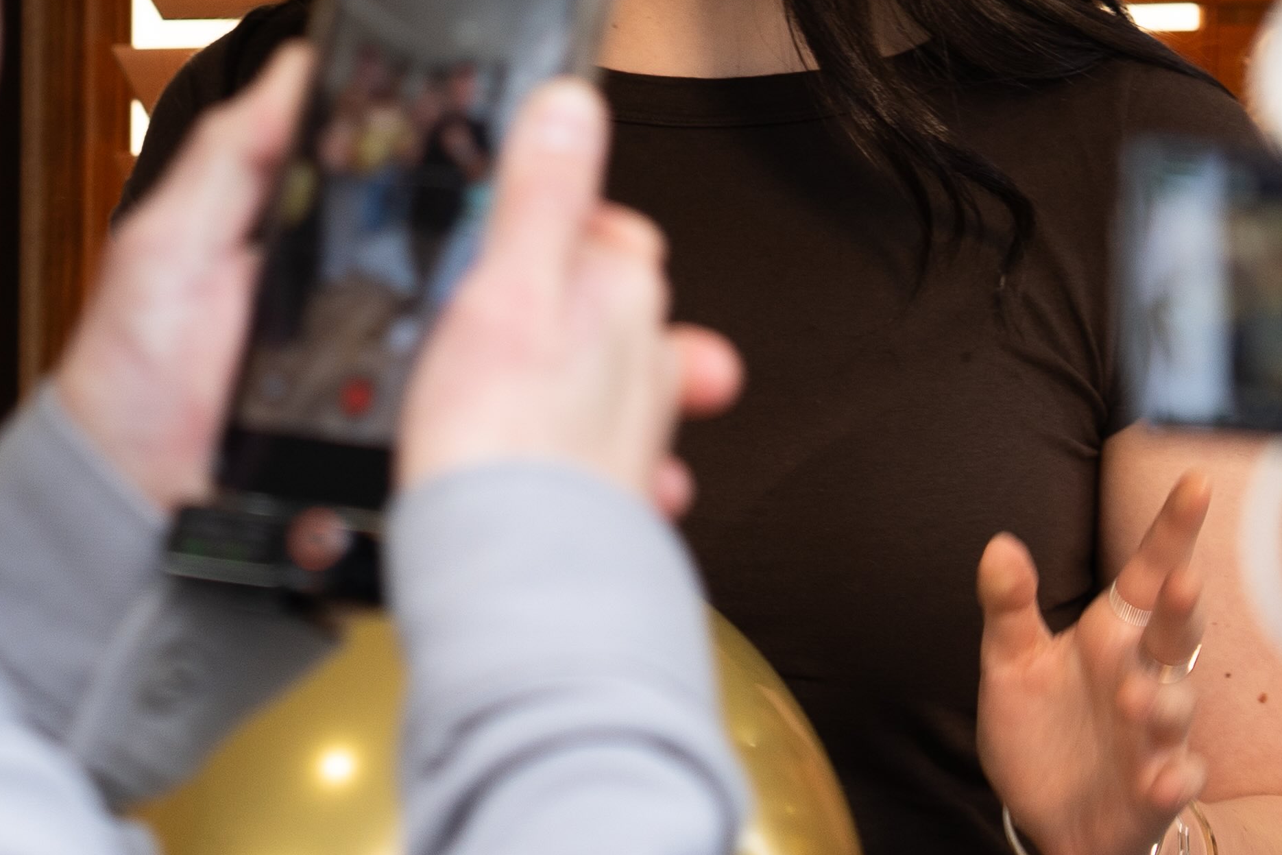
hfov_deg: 7.0
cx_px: 598
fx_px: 10541
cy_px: -263
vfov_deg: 4.6
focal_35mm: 296
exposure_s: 1/160
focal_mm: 79
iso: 160
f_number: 4
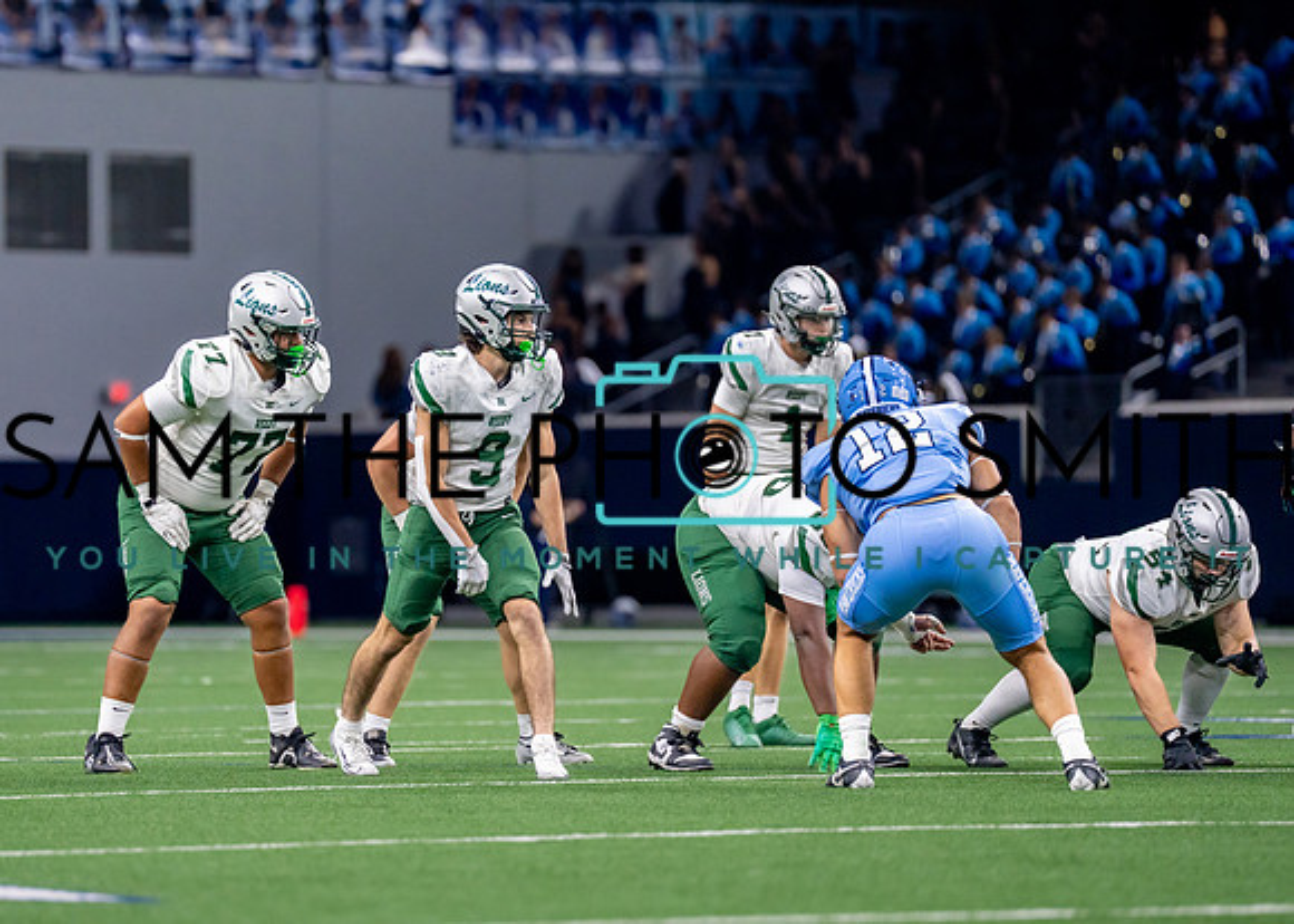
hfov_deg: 7.7
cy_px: 480
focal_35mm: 261
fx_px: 9588
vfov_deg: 5.5
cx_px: 501
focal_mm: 200
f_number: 2.8
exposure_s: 1/1000
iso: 1600
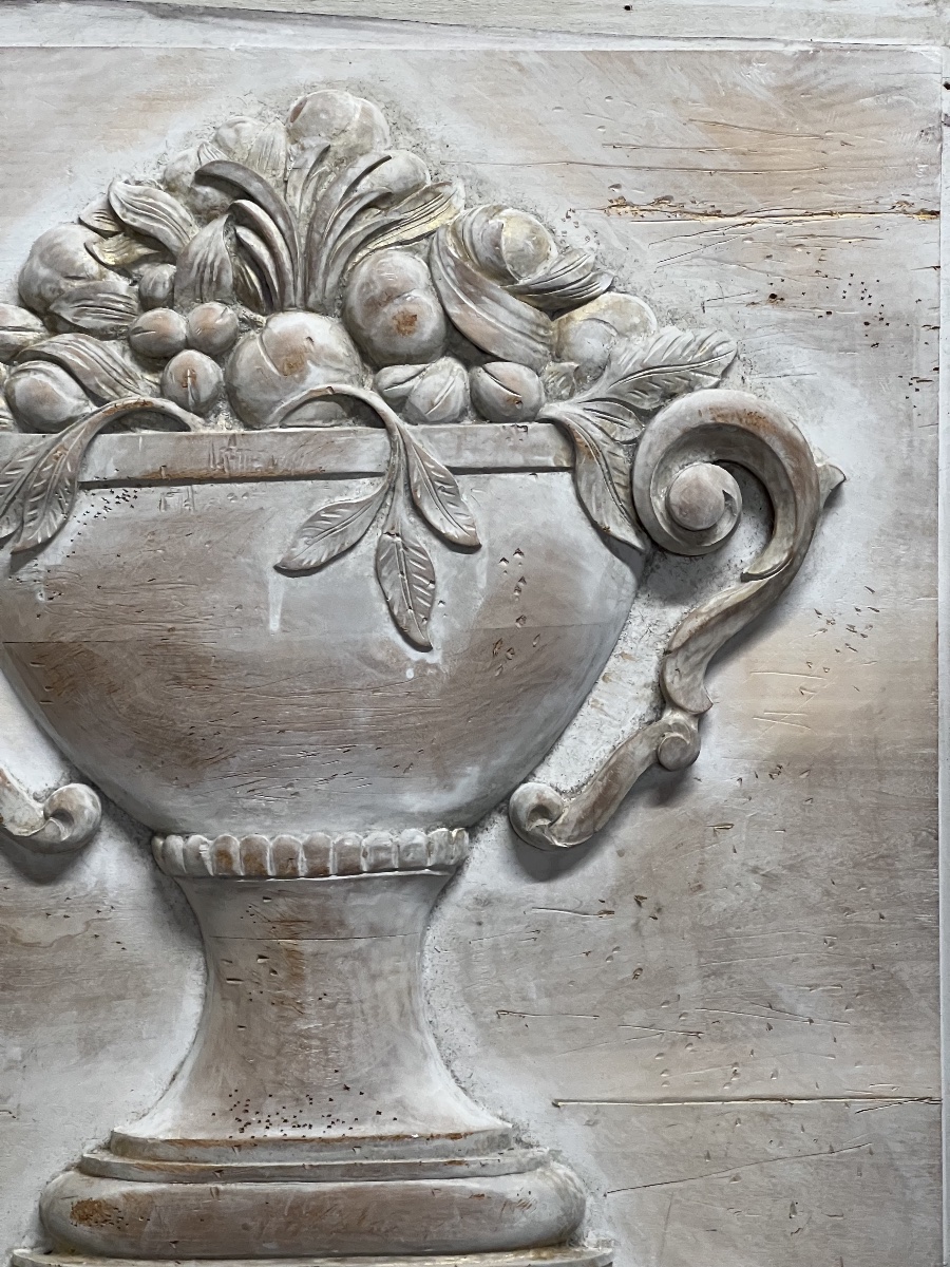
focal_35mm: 77
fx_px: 2818
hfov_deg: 19.1
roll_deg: -1.1
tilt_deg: -24.7
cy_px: 634
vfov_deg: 25.3
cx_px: 475
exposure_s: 1/50
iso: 250
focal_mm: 9
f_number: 2.8
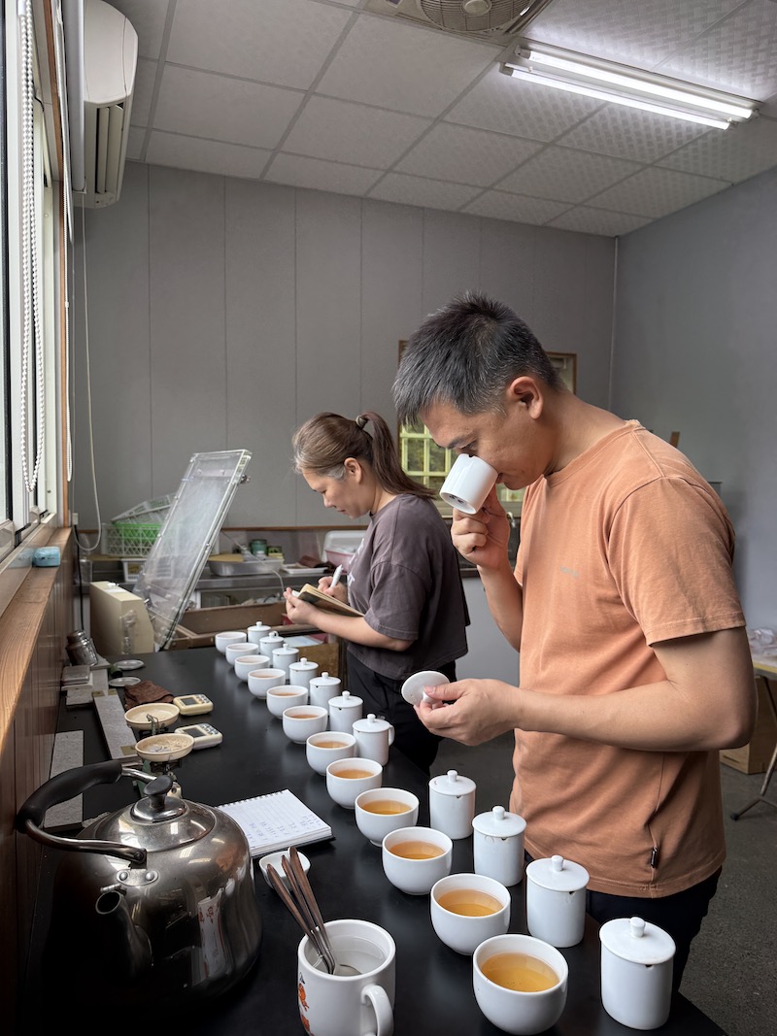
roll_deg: -0.2
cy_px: 518
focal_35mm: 24
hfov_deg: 56.8
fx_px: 718
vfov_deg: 71.6
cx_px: 388
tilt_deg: -3.6
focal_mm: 6.76
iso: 125
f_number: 1.78
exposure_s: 1/237
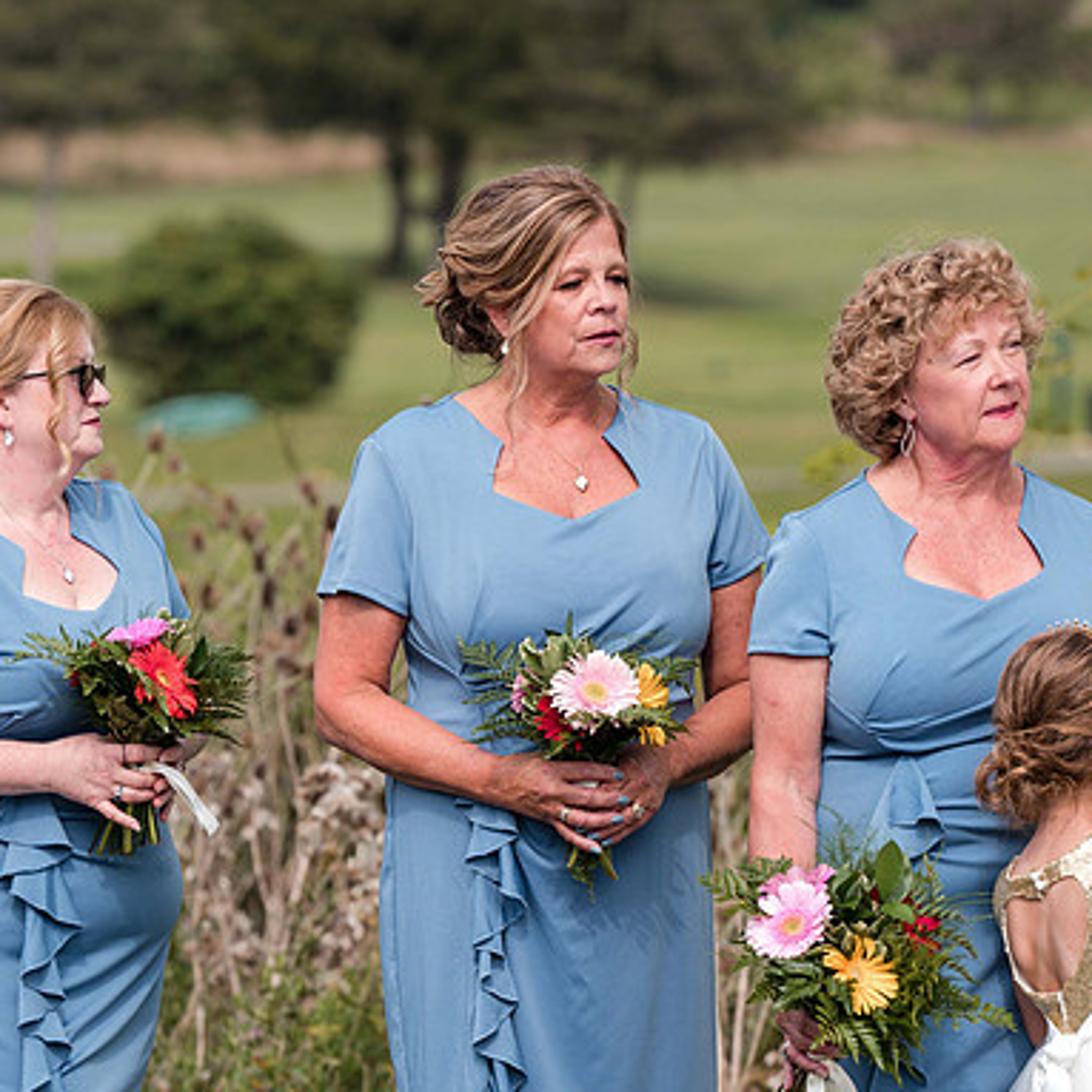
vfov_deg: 6.7
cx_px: 701
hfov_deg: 6.7
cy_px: 423
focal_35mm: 261
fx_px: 9315
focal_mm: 125
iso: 50
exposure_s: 1/500
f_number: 3.5
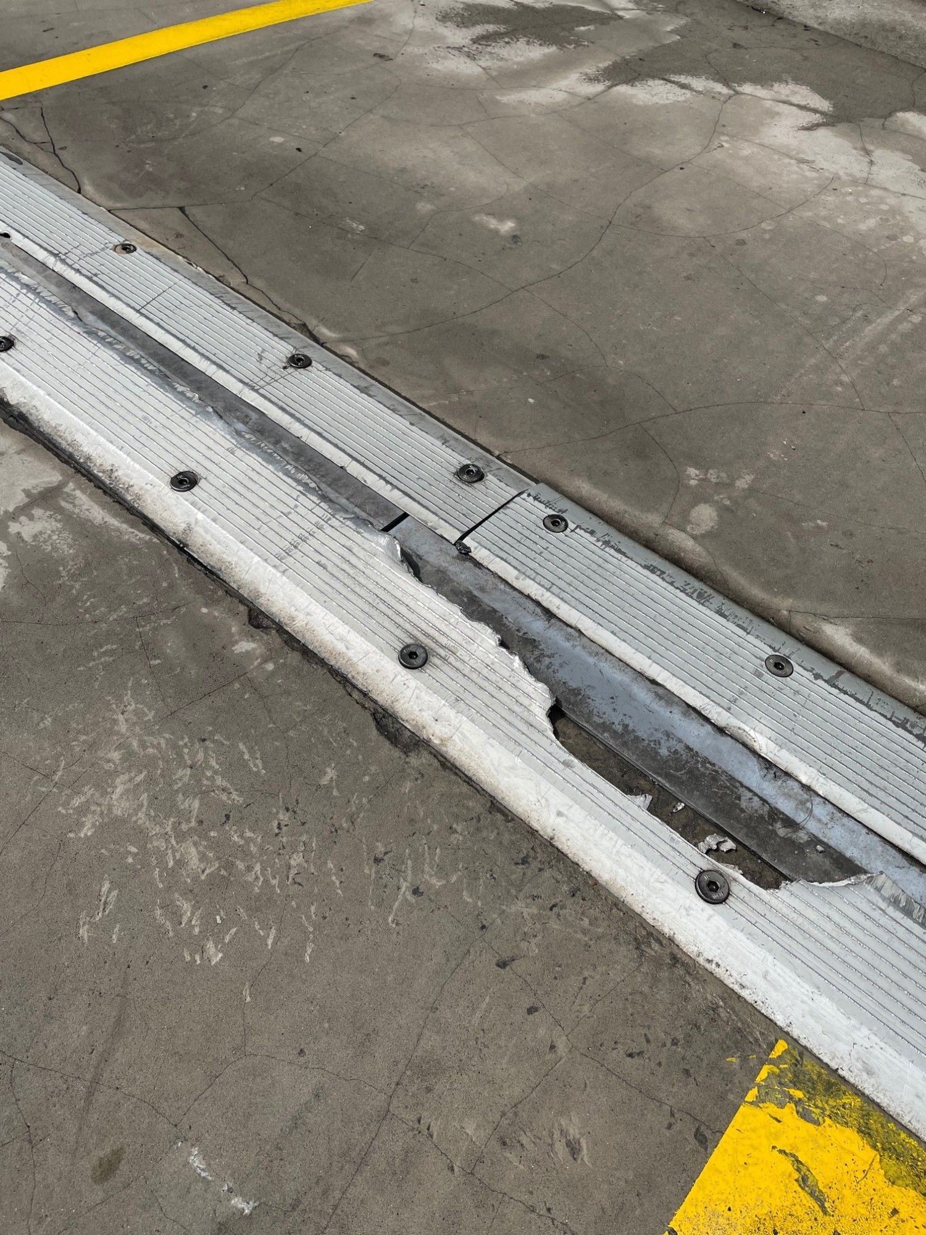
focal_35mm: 26
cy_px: 618
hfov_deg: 53.1
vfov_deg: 67.3
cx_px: 463
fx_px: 927
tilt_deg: -53.6
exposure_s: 1/5814
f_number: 1.6
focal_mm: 4.2
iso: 32
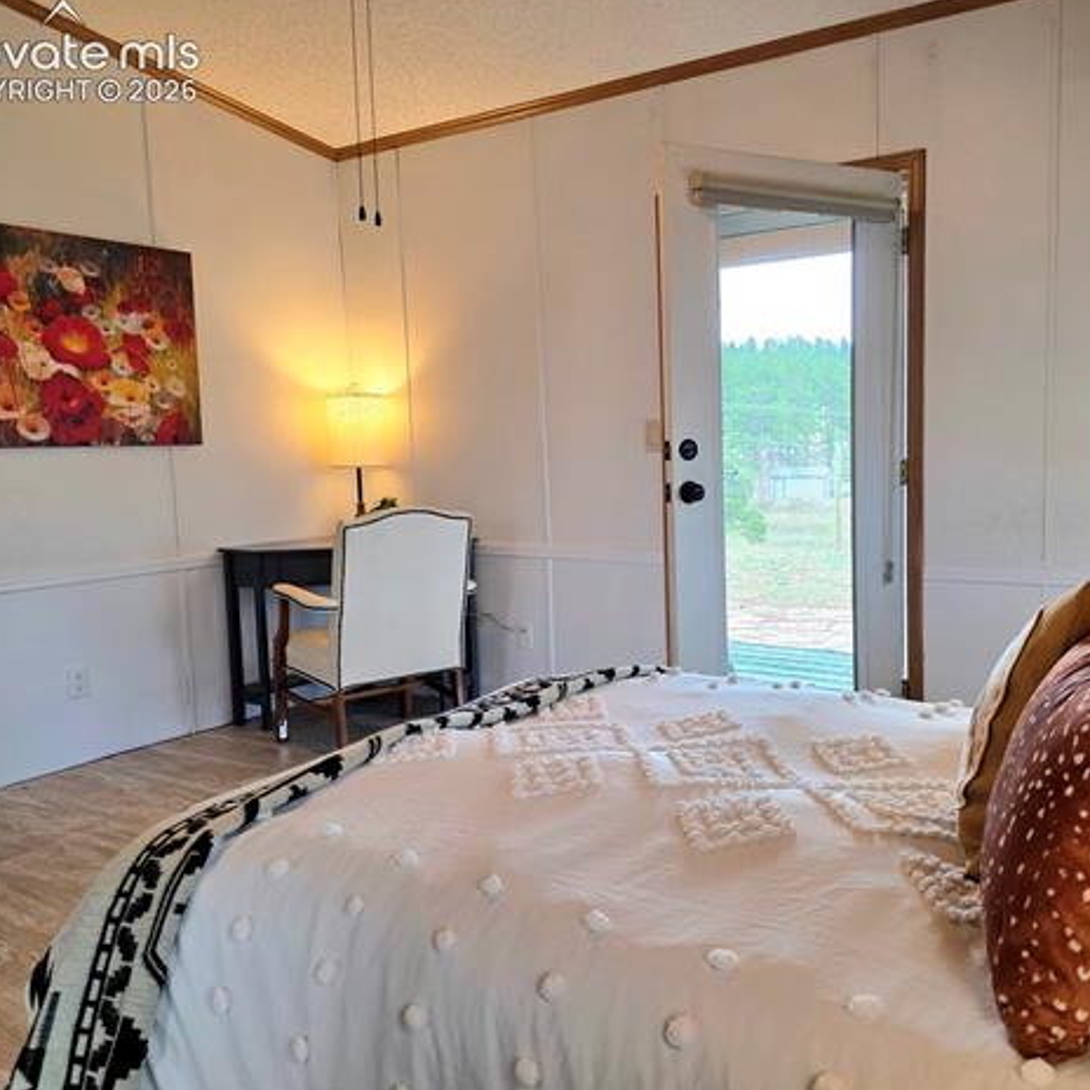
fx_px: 997
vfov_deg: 57.3
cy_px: 534
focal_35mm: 28
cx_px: 665
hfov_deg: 56.8
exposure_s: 1/120
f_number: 1.7
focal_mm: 6.3
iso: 100
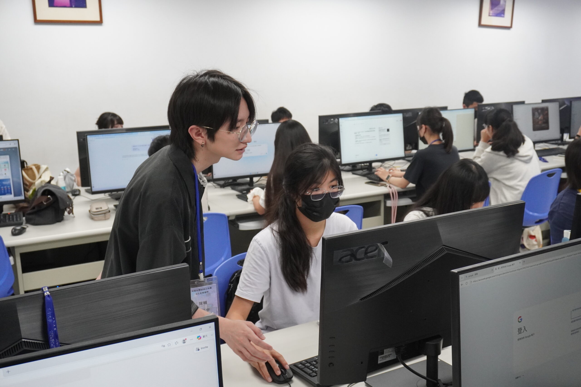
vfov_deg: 35.5
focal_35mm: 38
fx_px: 605
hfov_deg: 51.3
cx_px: 290
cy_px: 194
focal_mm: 25
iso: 2500
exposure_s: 1/200
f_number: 5.6
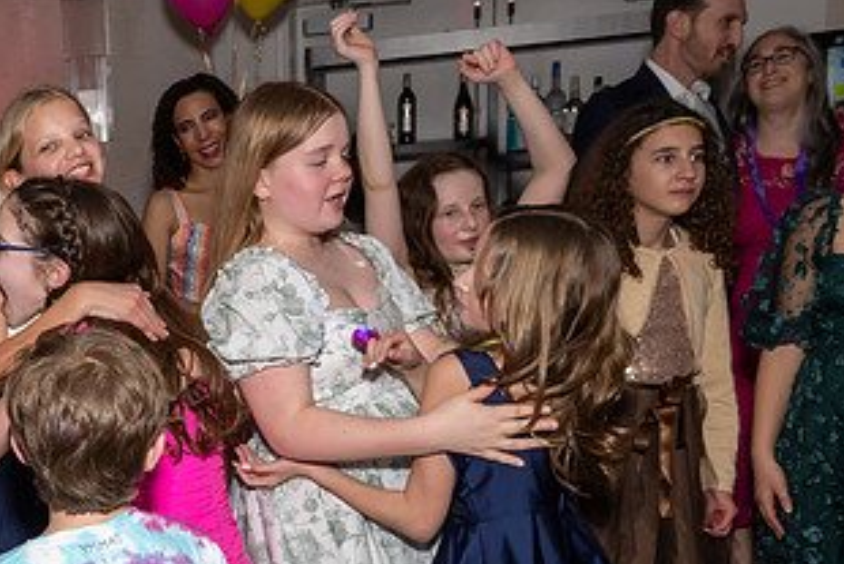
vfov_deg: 24.5
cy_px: 479
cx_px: -25
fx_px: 1267
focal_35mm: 54
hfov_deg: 33.3
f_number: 7.1
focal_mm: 17
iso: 800
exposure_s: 1/250
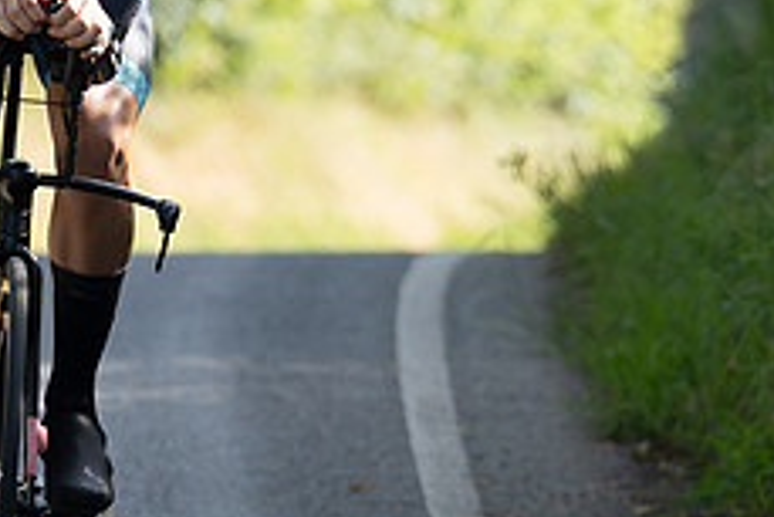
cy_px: 268
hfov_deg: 1.8
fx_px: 24288
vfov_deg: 1.2
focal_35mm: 1129
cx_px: -32
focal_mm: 191
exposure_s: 1/1000
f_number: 3.5
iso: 320
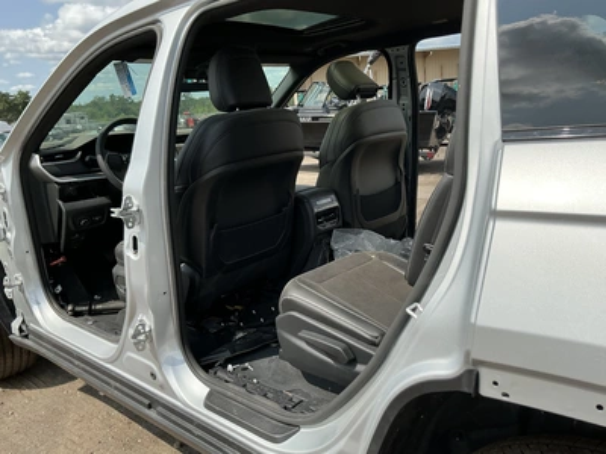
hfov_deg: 63.4
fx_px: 490
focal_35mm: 28
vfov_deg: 49.7
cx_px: 303
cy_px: 227
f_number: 1.8
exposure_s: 1/1311
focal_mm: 3
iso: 25
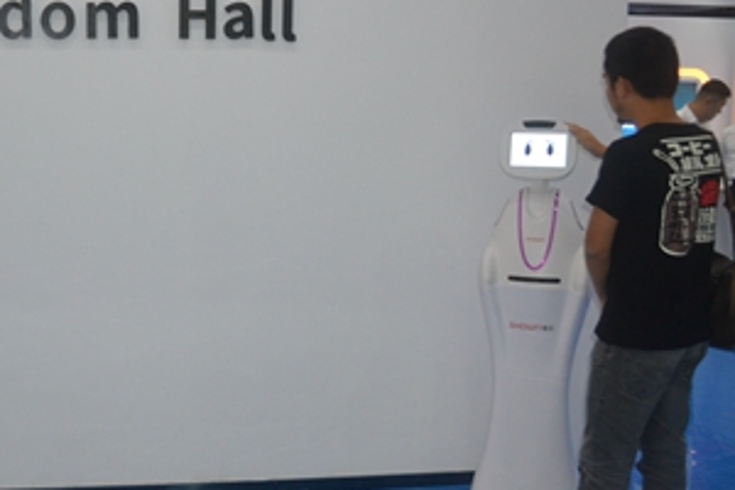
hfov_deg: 37.9
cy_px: 192
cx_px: 132
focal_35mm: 50
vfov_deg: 26.9
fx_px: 1021
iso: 900
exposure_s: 1/60
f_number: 3.8
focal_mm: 20
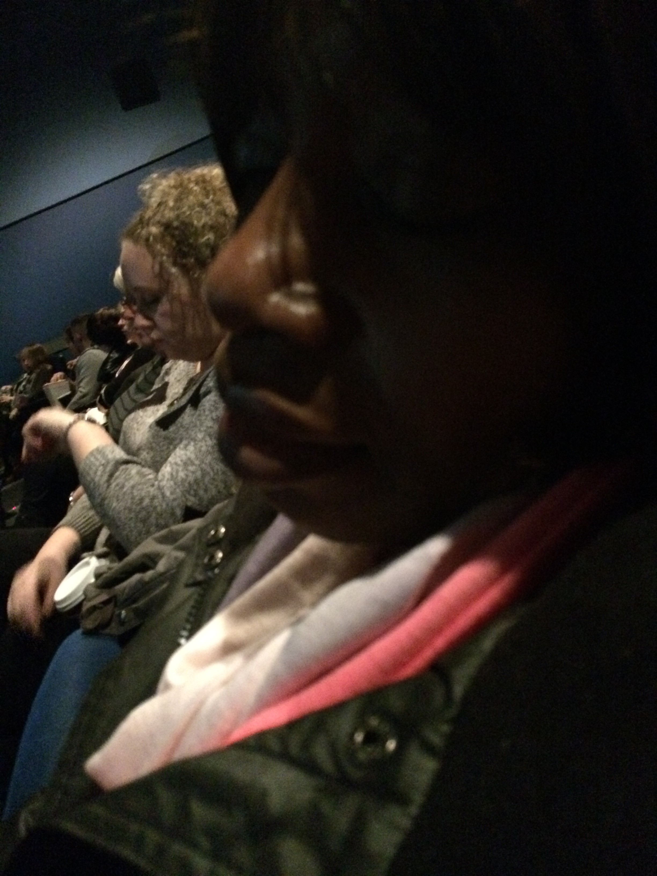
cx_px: 328
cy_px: 438
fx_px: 759
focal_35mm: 30
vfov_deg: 60.0
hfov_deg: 46.8
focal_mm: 4.12
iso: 2500
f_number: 2.2
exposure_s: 1/15
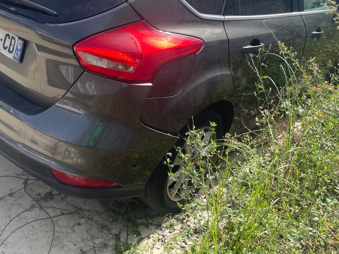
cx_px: 141
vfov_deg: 36.0
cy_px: 64
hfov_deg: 47.7
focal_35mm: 39
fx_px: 382
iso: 32
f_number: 1.6
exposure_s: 1/1221
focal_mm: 4.2
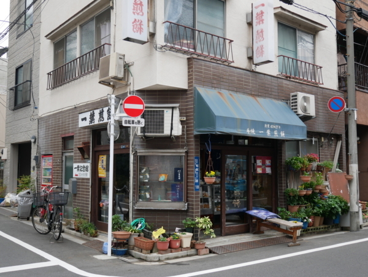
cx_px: 184
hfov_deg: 51.3
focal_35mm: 36
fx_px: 383
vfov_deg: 39.7
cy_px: 138
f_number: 4.2
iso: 200
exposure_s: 1/80
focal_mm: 18
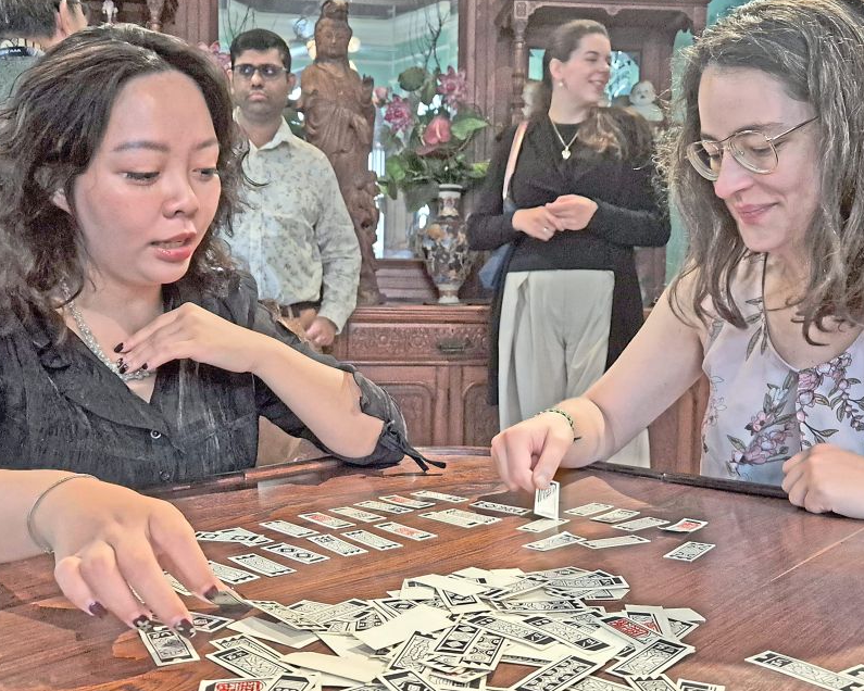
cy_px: 422
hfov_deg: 51.5
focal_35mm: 35
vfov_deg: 42.0
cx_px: 436
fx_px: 895
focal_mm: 5.4
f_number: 1.8
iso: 1250
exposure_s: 1/100
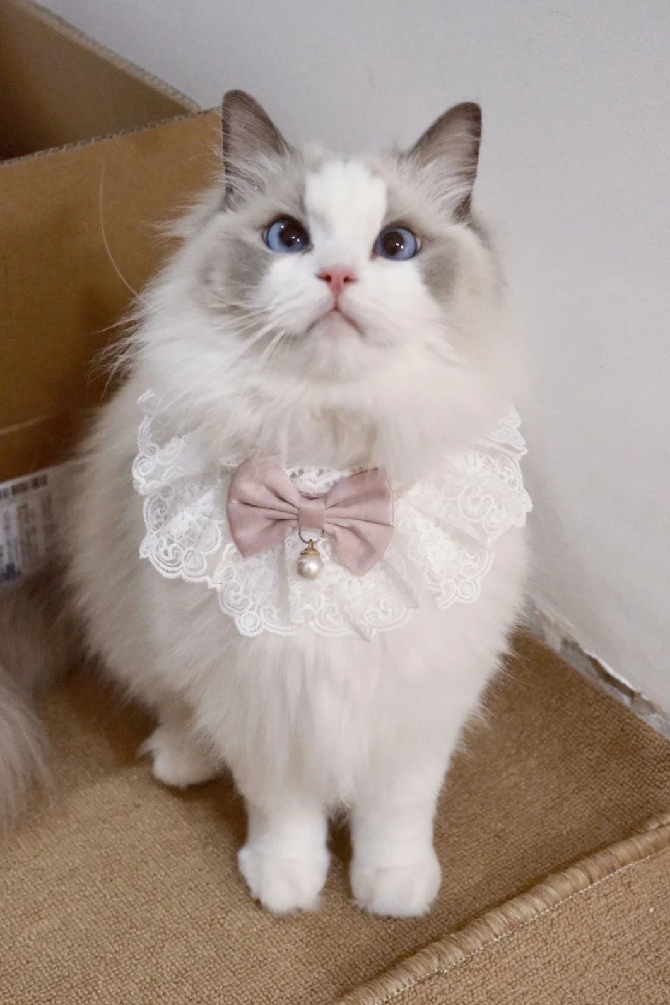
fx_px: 1647
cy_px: 498
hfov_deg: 23.0
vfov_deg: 33.9
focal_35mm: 59
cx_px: 333
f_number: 4.2
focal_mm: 38.5
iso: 8000
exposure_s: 1/220
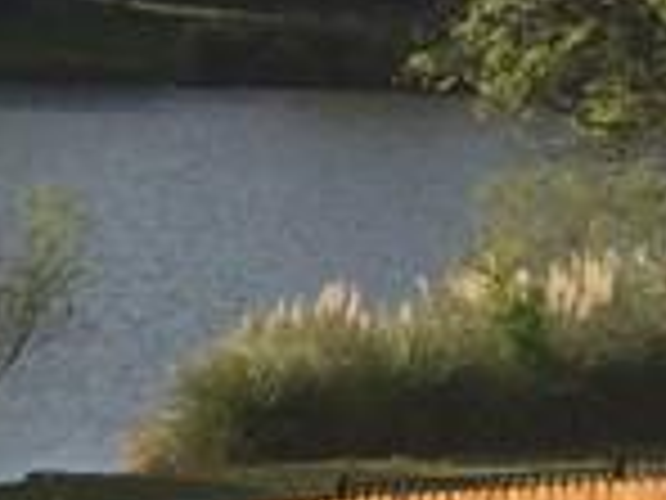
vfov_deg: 7.4
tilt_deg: -8.4
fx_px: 3848
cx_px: -976
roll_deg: -0.4
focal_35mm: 200
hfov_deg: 8.9
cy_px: 401
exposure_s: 1/2933
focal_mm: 4.15
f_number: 2.2
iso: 32
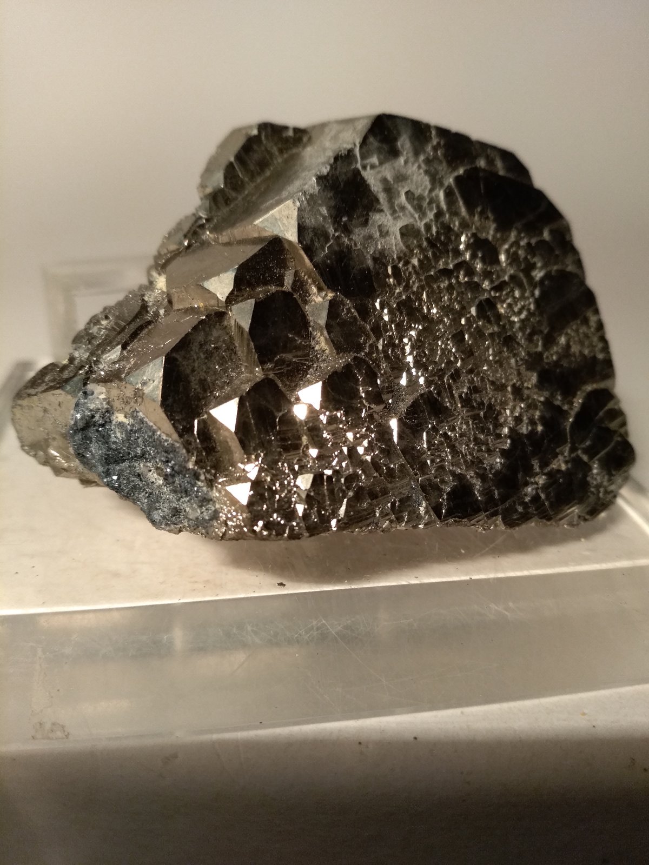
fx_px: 650
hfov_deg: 53.1
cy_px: 432
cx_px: 324
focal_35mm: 26
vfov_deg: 67.3
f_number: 2
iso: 247
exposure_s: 1/33.3
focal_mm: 3.54
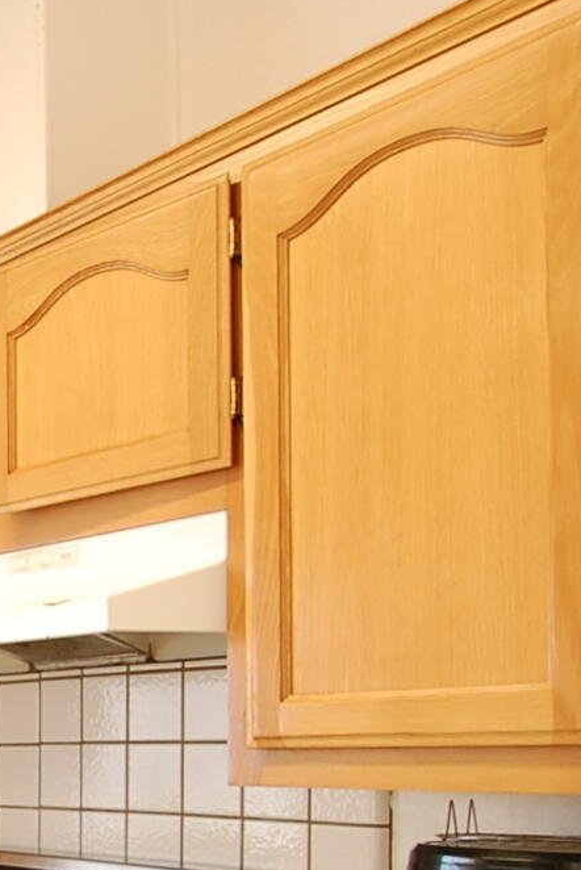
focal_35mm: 51
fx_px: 1233
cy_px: 737
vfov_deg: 37.0
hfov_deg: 21.7
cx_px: -313
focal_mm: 10
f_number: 4.5
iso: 200
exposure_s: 1/8
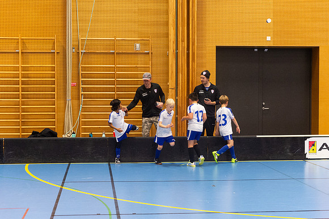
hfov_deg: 28.4
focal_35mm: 71
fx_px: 649
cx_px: 164
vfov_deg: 19.1
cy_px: 110
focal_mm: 70
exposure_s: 1/400
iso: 8000
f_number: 3.5
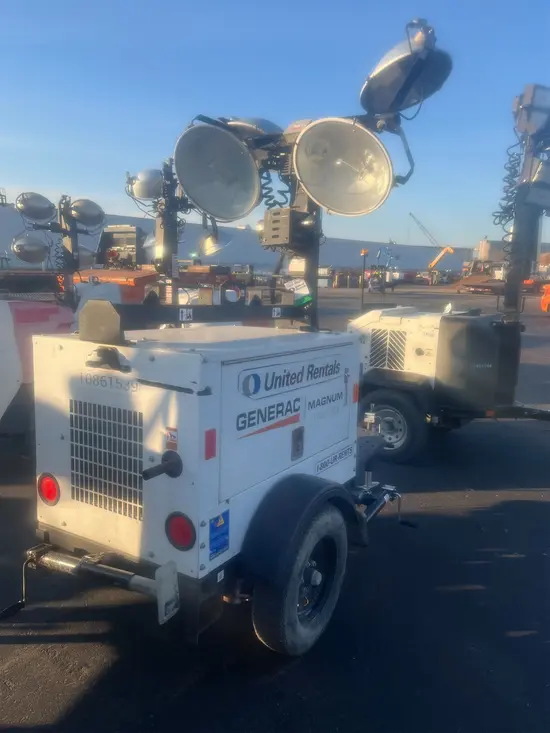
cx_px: 275
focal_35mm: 26
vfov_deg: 67.3
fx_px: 551
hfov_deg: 53.1
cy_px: 366
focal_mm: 5.1
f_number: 1.6
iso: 50
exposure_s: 1/1339
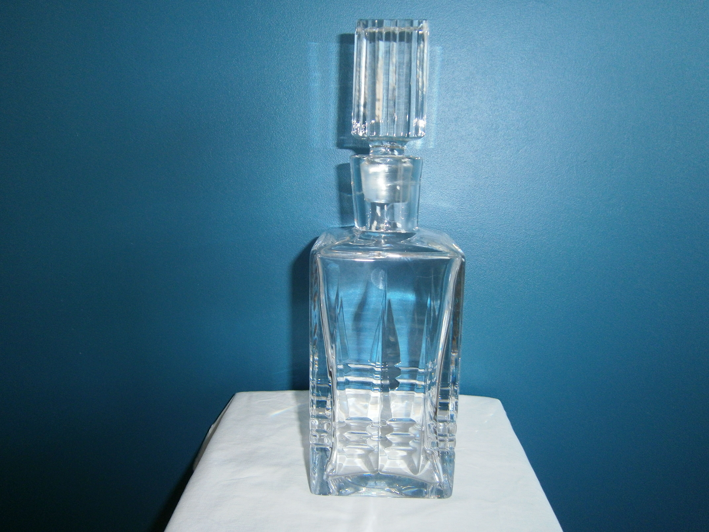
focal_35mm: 26
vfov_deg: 53.1
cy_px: 266
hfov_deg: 67.3
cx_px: 354
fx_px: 533
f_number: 2.8
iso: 125
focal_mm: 4.7
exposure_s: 1/30
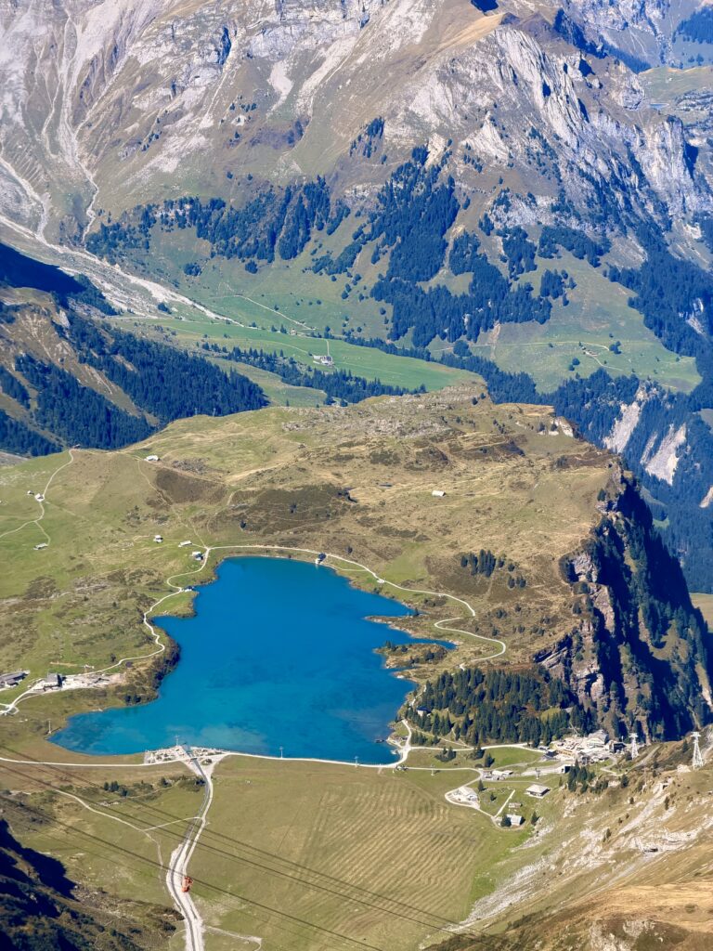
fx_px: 2746
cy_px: 476
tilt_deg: -14.5
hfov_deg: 14.8
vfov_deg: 19.6
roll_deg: +0.6
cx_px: 356
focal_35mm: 100
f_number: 2.8
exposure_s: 1/638
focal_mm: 16.89
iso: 32
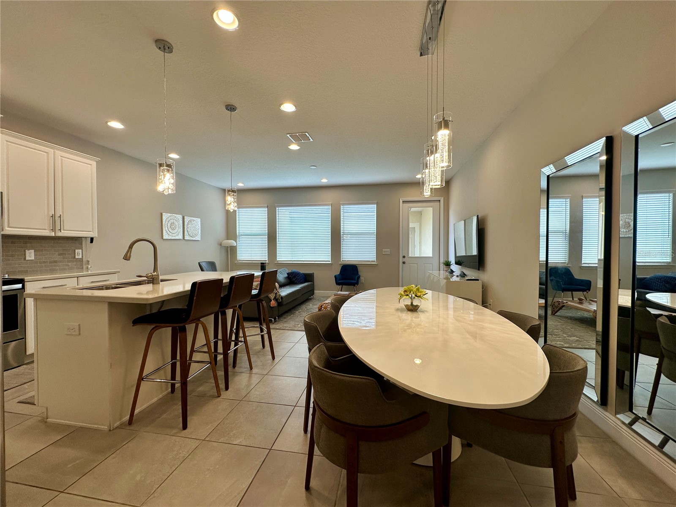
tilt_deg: -0.6
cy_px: 254
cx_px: 338
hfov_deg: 102.1
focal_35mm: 14
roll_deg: -0.1
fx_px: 273
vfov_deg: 85.7
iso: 64
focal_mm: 2.22
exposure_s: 1/120
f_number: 2.2
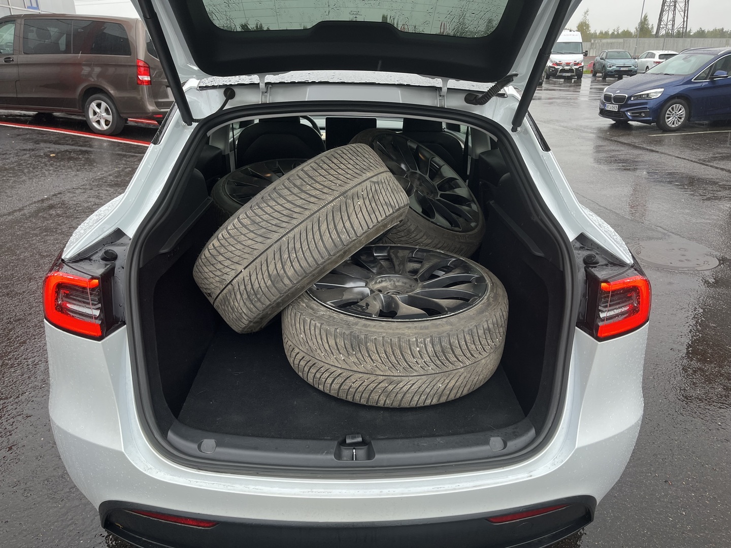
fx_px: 549
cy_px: 274
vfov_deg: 53.1
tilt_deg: -21.3
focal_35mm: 26
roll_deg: +0.9
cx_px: 366
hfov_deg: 67.3
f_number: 1.6
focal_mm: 5.1
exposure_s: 1/122
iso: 64
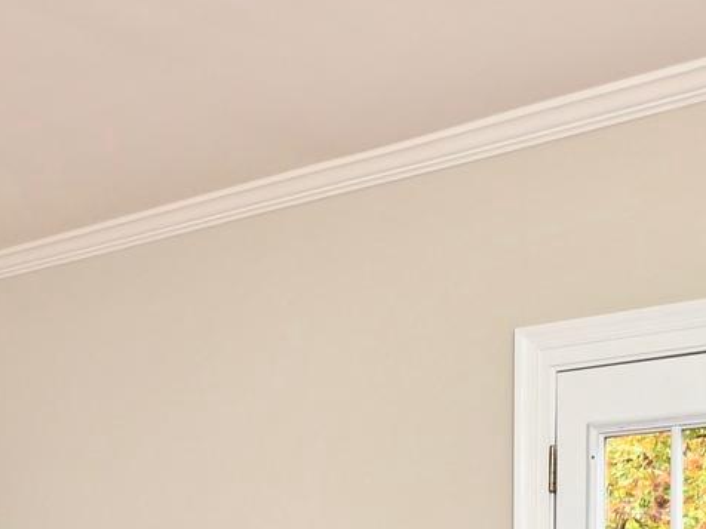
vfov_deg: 22.0
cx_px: 136
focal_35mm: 62
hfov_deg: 30.4
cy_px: 617
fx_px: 1265
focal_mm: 10
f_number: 7.1
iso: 200
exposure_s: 1/13
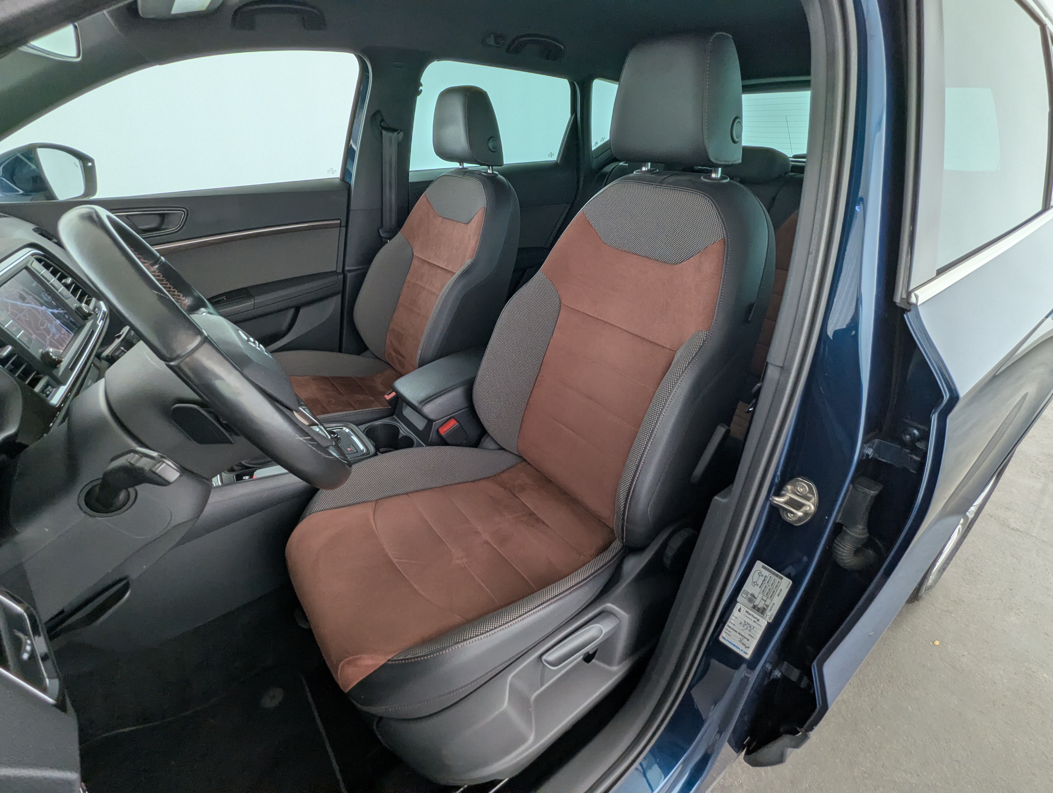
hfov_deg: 94.4
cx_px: 526
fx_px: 487
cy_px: 396
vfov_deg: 78.2
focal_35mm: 16
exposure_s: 1/83.3
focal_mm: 2.35
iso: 49
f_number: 2.2
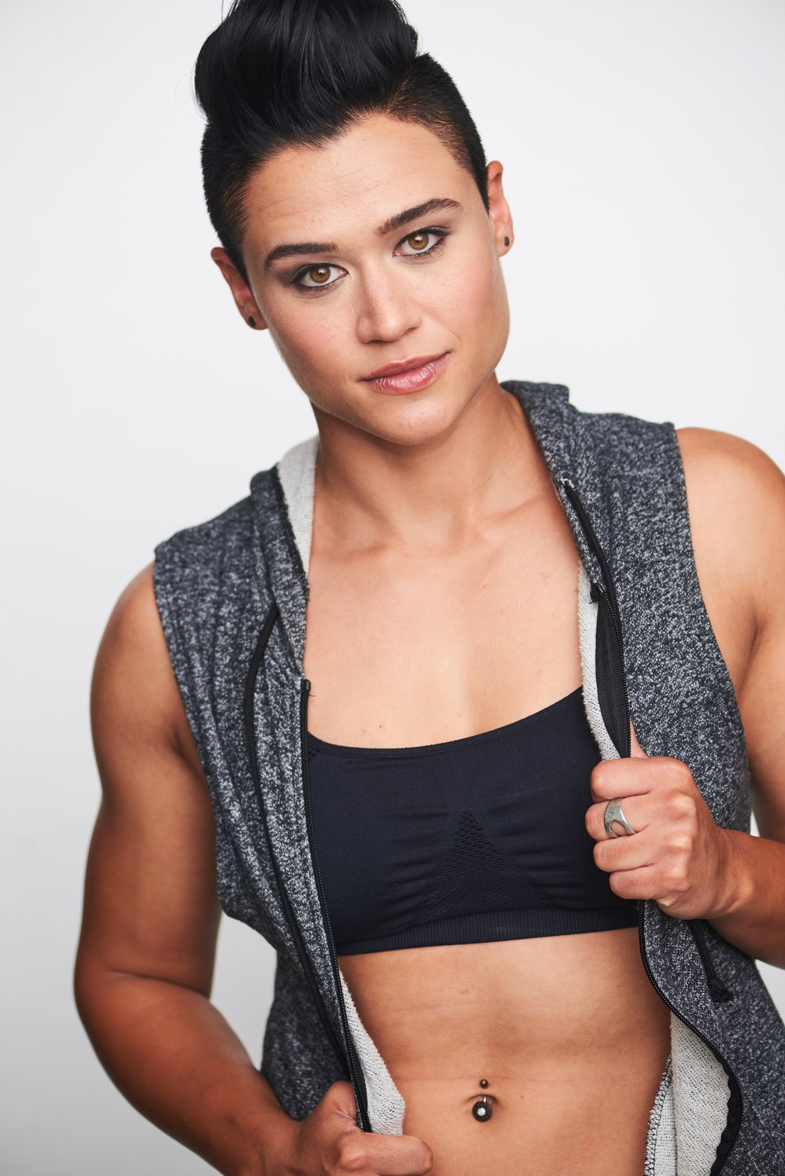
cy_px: 588
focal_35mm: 105
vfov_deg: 19.4
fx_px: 3431
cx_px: 392
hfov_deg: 13.1
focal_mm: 105
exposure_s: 1/125
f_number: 4.5
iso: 200
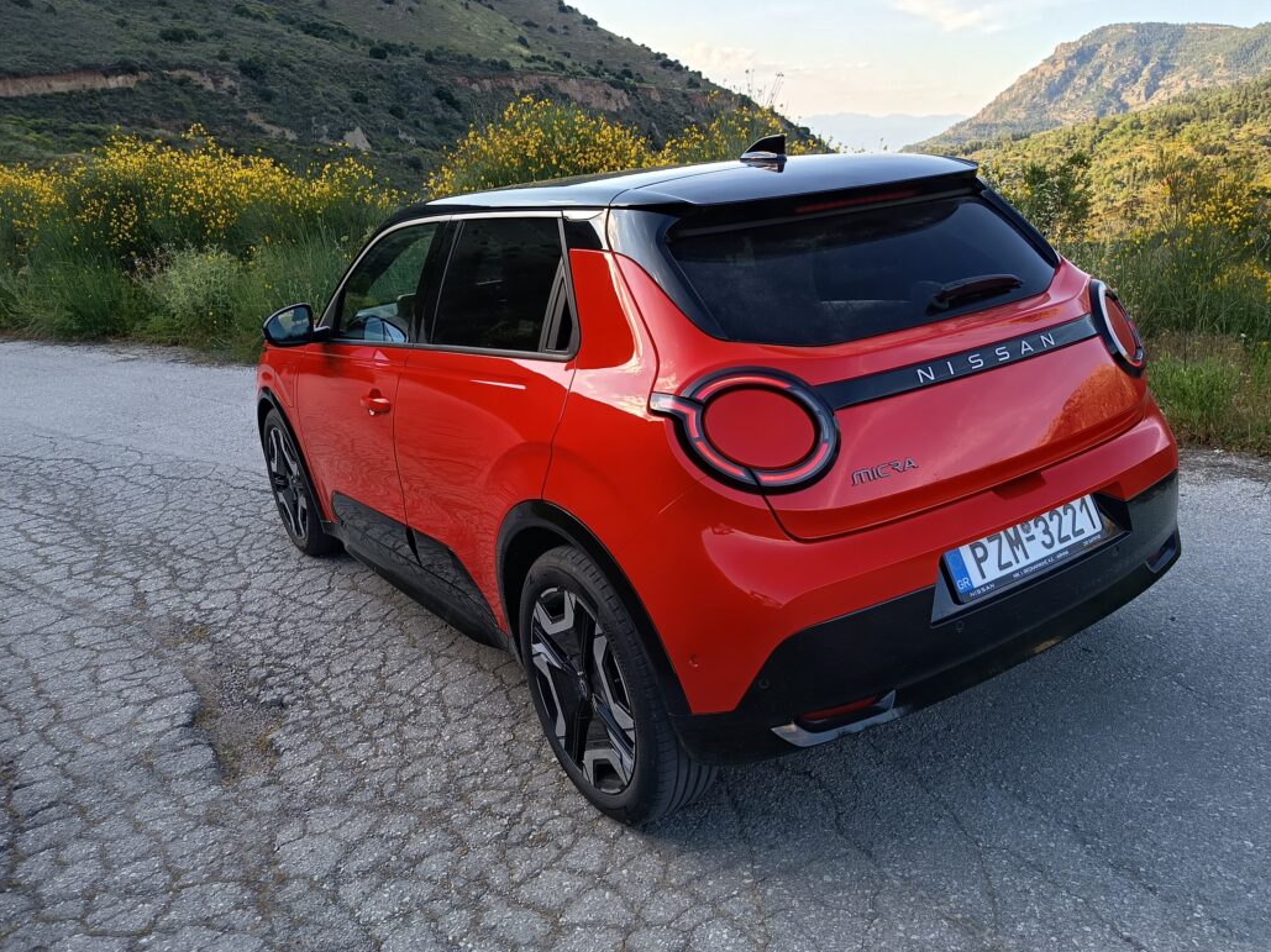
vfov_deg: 49.6
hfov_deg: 63.3
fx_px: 1028
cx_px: 695
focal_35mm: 28
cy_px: 428
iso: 50
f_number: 1.7
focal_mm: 5.24
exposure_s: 1/109
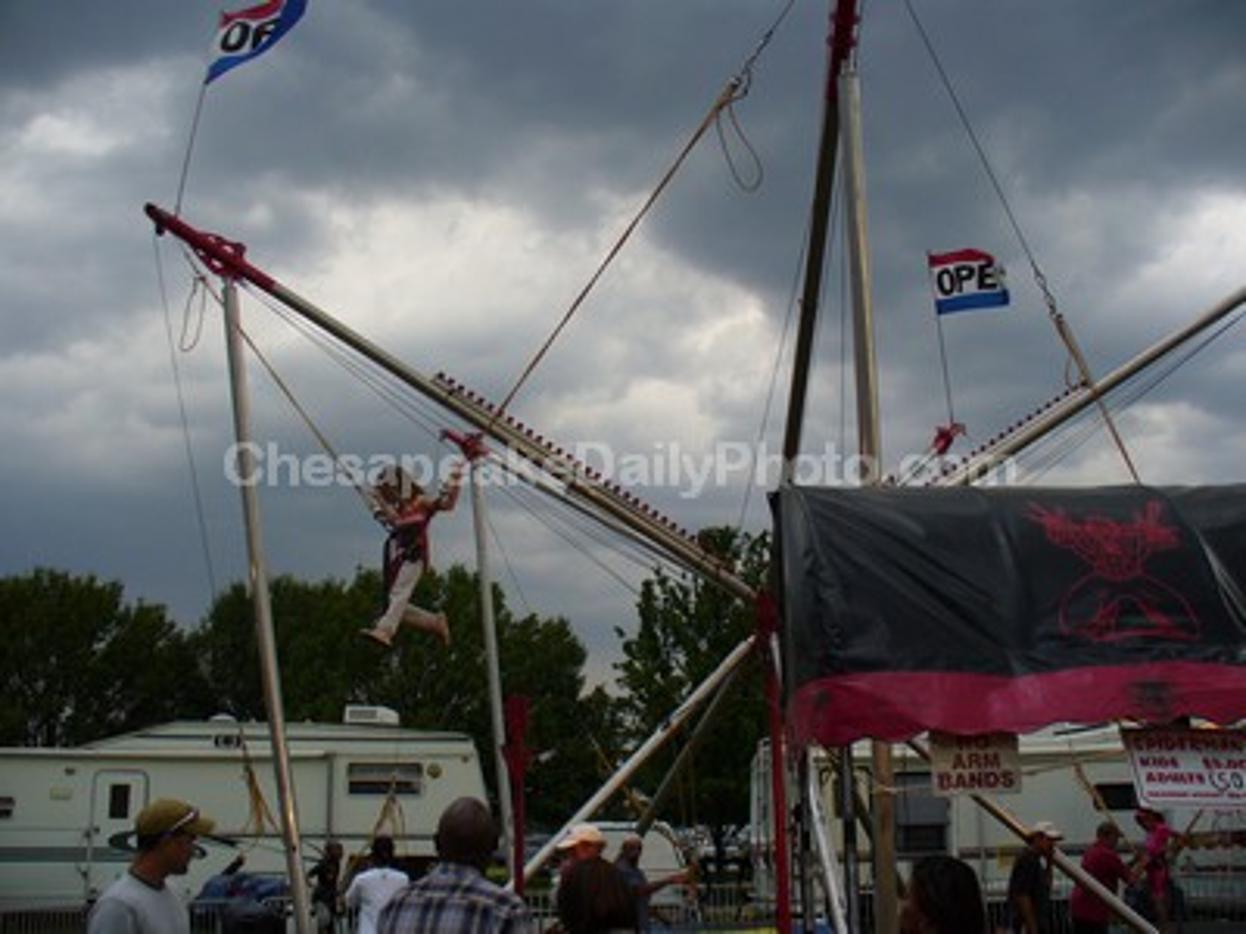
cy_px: 467
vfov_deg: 38.7
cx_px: 623
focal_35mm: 37
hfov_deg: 50.1
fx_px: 1332
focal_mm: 6.1
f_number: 2.8
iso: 80
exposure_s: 1/125
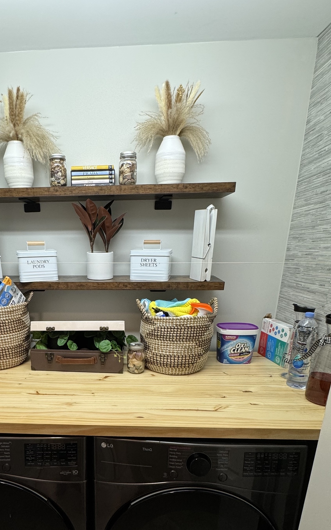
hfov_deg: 53.5
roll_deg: +0.3
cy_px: 346
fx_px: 318
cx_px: 99
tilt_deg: -17.2
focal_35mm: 22
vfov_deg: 77.5
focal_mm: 2.22
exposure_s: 1/120
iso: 160
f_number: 2.2
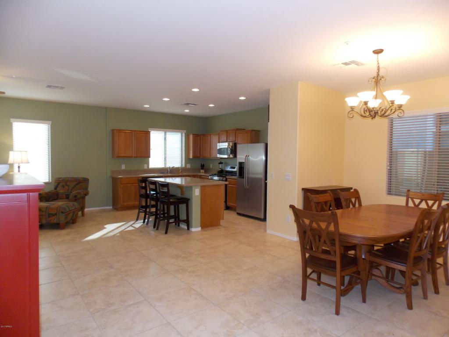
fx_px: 298
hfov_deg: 73.9
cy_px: 168
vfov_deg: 58.9
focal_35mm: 23
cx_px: 224
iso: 250
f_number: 3.1
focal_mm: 4
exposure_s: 1/30
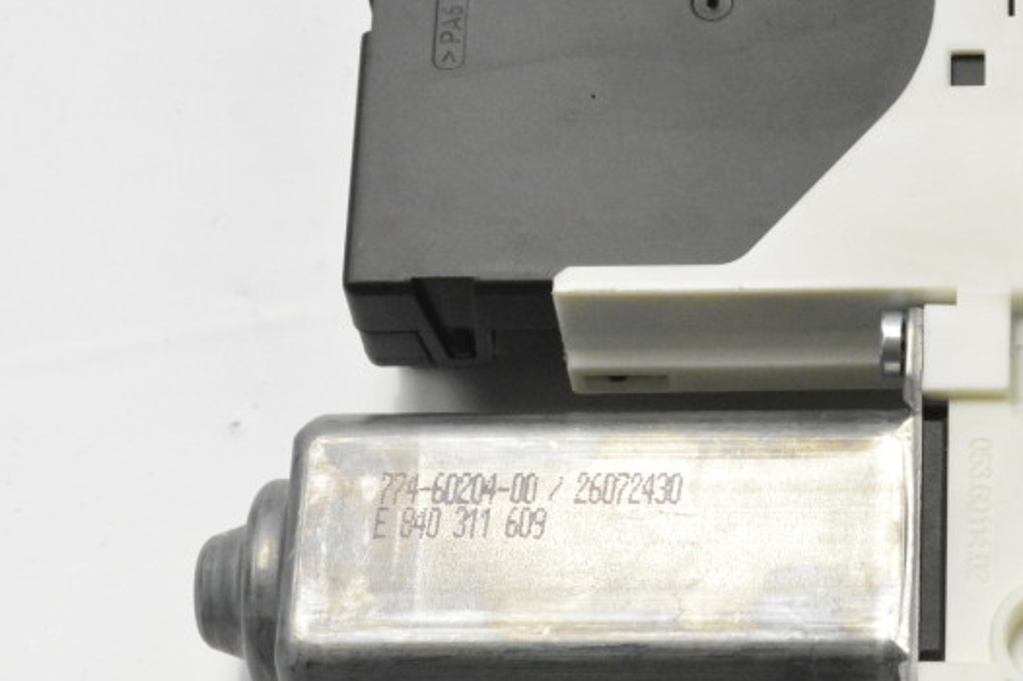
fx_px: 4146
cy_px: 339
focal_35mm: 146
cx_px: 978
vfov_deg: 9.4
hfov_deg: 13.9
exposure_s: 1/400
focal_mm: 50
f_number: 13
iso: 6400
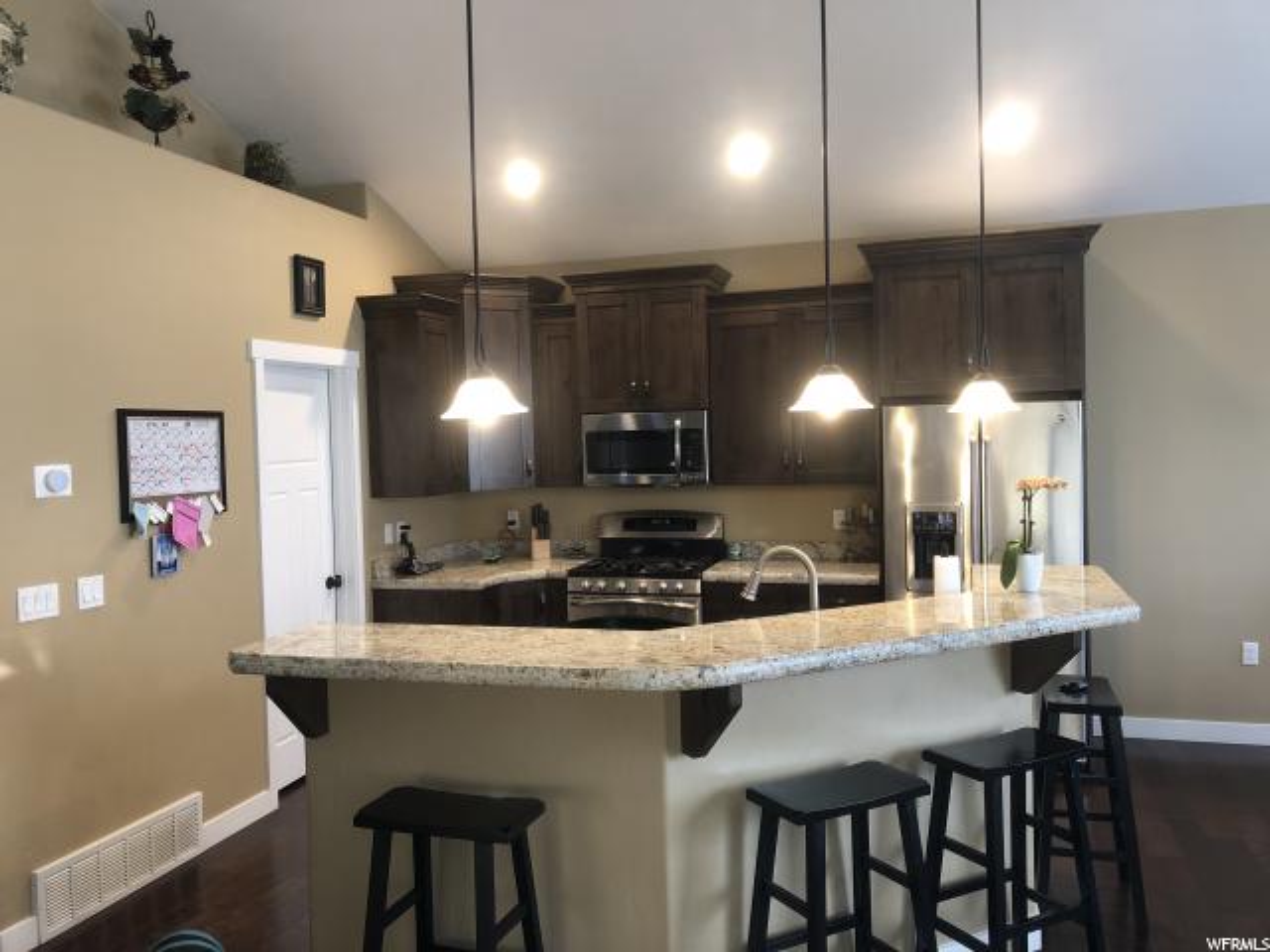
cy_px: 476
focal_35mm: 28
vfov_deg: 49.7
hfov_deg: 63.4
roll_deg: +1.0
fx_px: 1027
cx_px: 635
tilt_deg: -1.2
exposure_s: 1/20
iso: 40
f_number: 1.8
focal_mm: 3.99
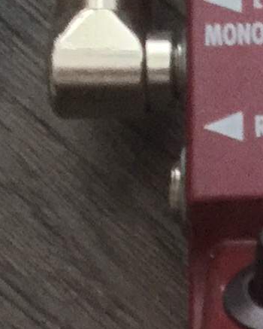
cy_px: 254
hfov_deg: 6.6
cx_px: 588
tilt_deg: -74.7
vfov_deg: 8.5
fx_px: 2197
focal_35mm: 226
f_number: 2.4
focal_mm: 3.3
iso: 200
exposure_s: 1/20
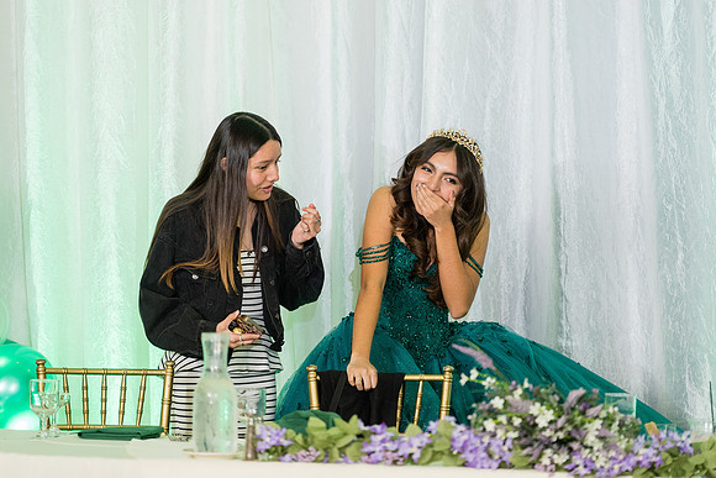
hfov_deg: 10.3
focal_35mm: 200
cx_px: 358
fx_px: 3979
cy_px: 239
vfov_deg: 6.9
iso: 1600
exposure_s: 1/250
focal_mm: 200
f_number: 2.8
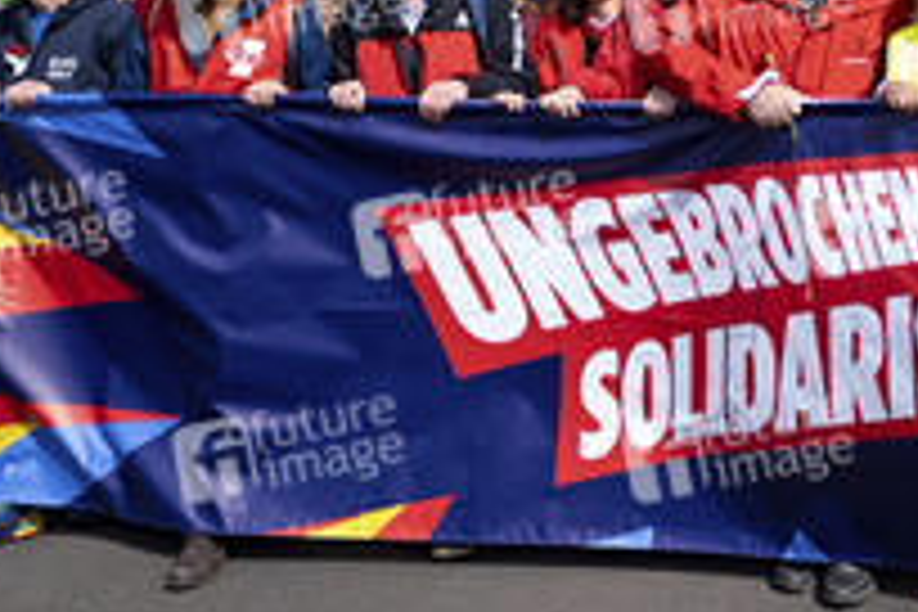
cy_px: 112
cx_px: 799
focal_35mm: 53
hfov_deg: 35.6
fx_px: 1351
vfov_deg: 25.0
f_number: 1.4
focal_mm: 16
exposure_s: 1/4000
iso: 80
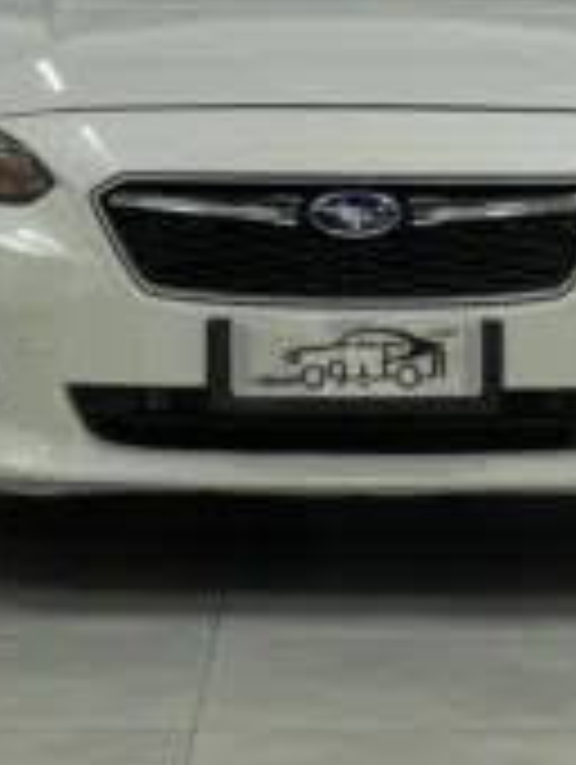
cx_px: 369
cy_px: 50
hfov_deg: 8.2
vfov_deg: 10.8
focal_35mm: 181
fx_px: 4006
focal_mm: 9
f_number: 2.8
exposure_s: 1/60
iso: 320
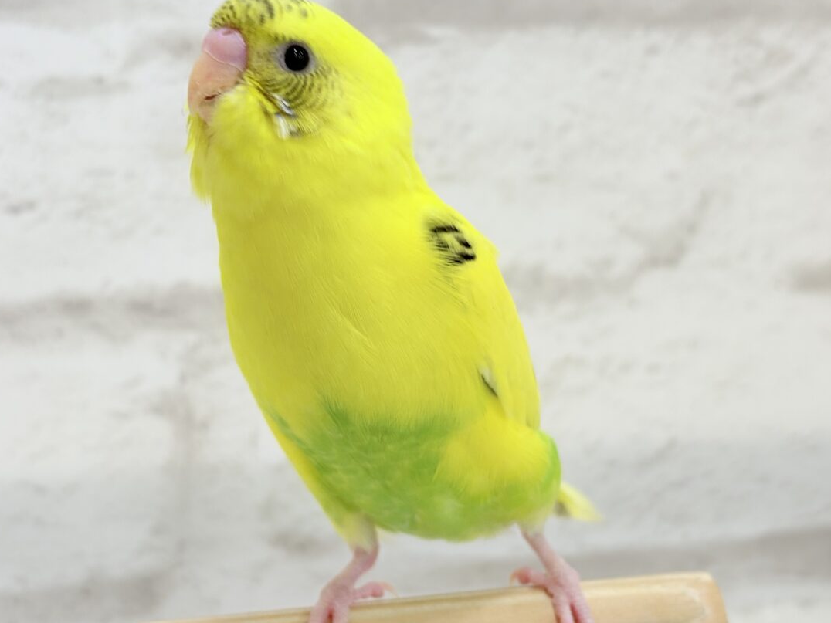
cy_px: 279
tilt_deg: -7.6
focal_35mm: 58
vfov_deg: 25.2
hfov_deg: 33.2
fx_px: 1392
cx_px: 391
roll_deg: +1.2
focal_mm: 5.96
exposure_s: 1/50
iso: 32
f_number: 1.6
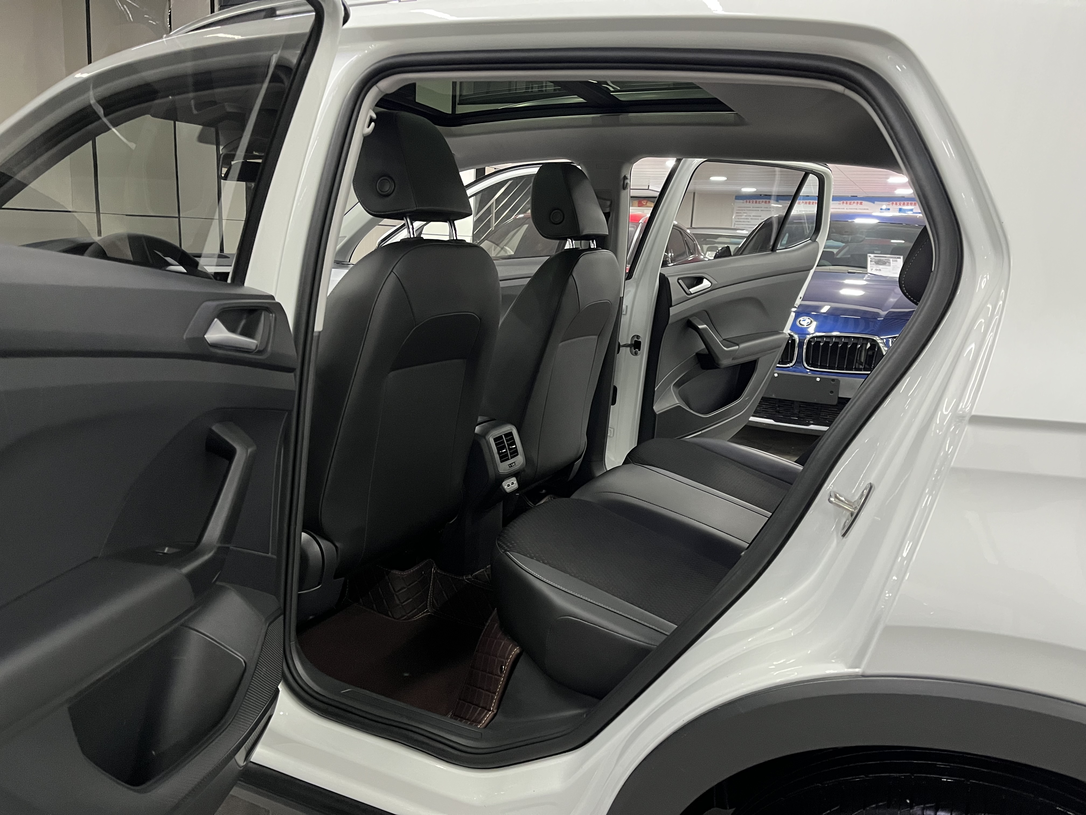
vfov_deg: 53.1
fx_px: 816
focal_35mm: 26
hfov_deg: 67.3
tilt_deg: -13.2
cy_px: 408
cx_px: 543
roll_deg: -3.1
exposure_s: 1/33
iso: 500
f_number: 1.6
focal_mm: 5.1
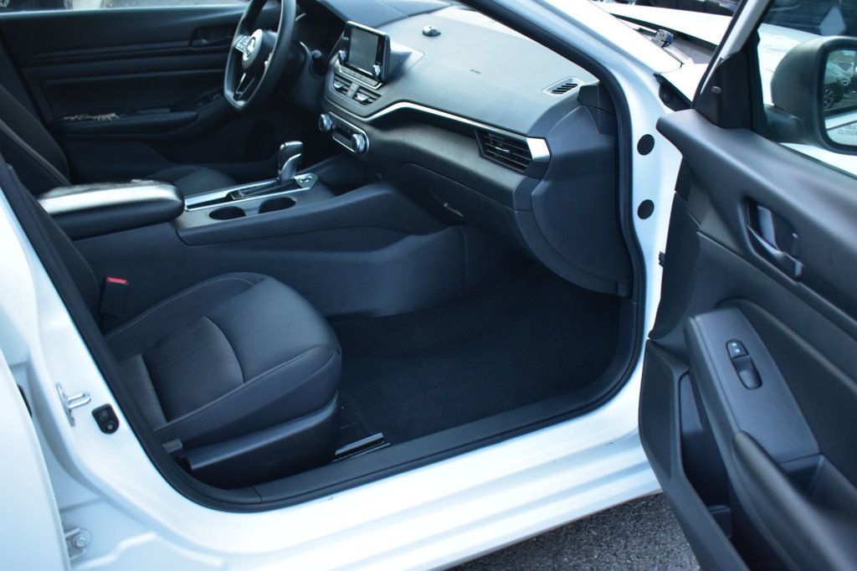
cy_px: 286
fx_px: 857
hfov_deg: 53.1
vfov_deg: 36.8
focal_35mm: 36
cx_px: 428
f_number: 4.5
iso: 1600
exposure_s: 1/15
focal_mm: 24
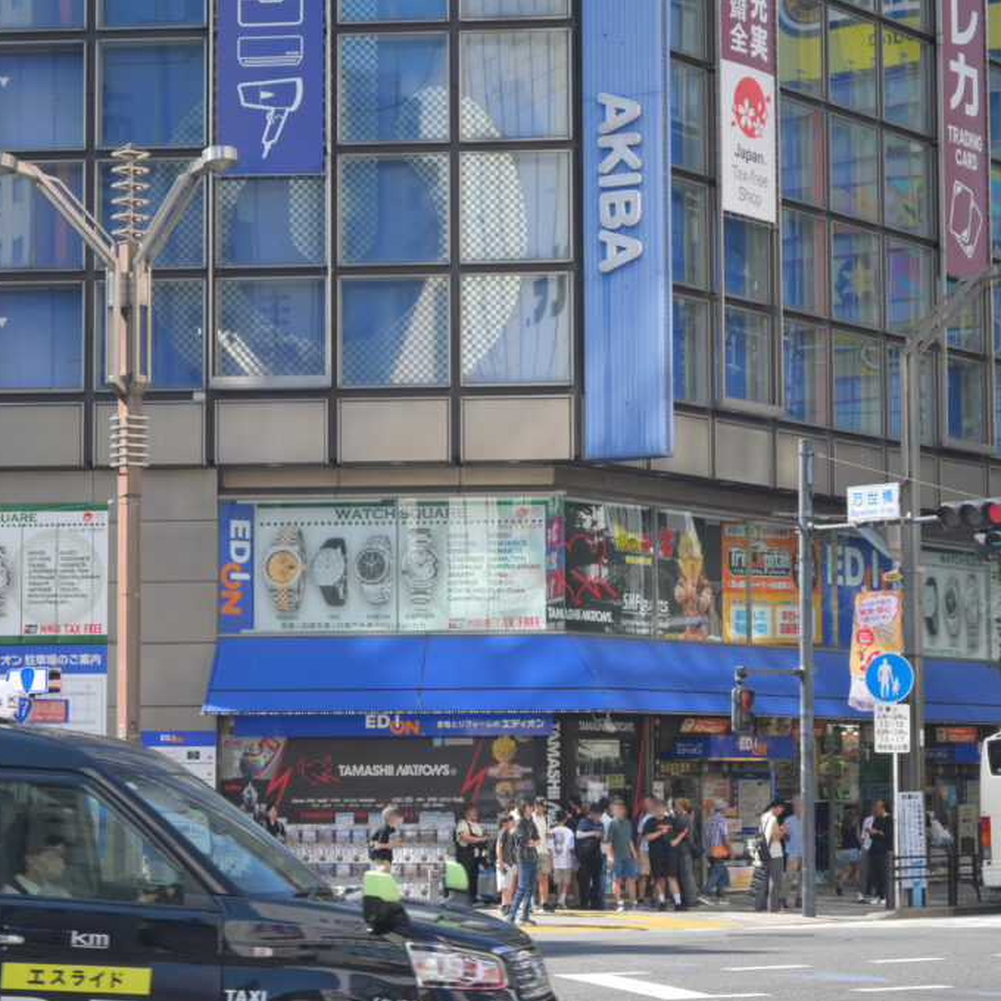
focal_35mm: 96
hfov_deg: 18.1
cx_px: 508
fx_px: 3141
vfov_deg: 18.1
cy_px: 501
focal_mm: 50
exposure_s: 1/160
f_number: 6.3
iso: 100
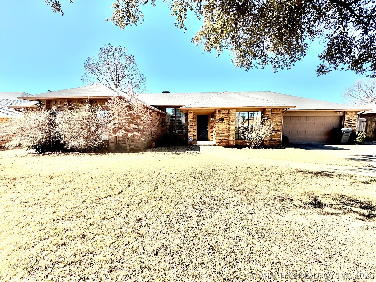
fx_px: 152
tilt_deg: -5.8
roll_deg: +0.8
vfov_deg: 85.7
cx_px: 188
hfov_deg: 102.1
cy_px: 141
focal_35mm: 14
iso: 50
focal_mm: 2.22
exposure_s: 1/1346
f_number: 2.2
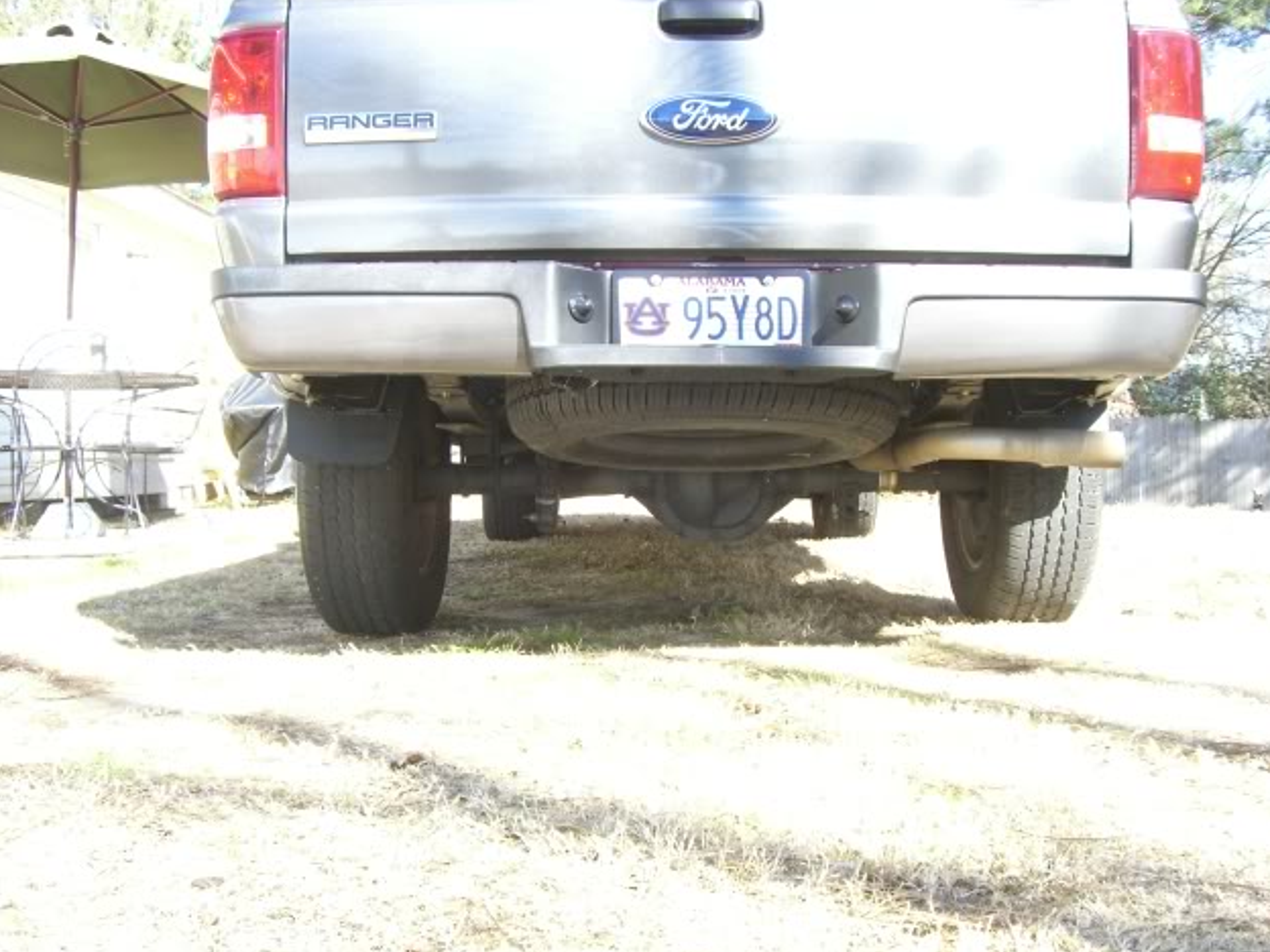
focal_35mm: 39
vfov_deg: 36.8
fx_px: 1431
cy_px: 470
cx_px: 647
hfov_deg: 47.9
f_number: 4.3
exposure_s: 1/250
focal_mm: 6.2
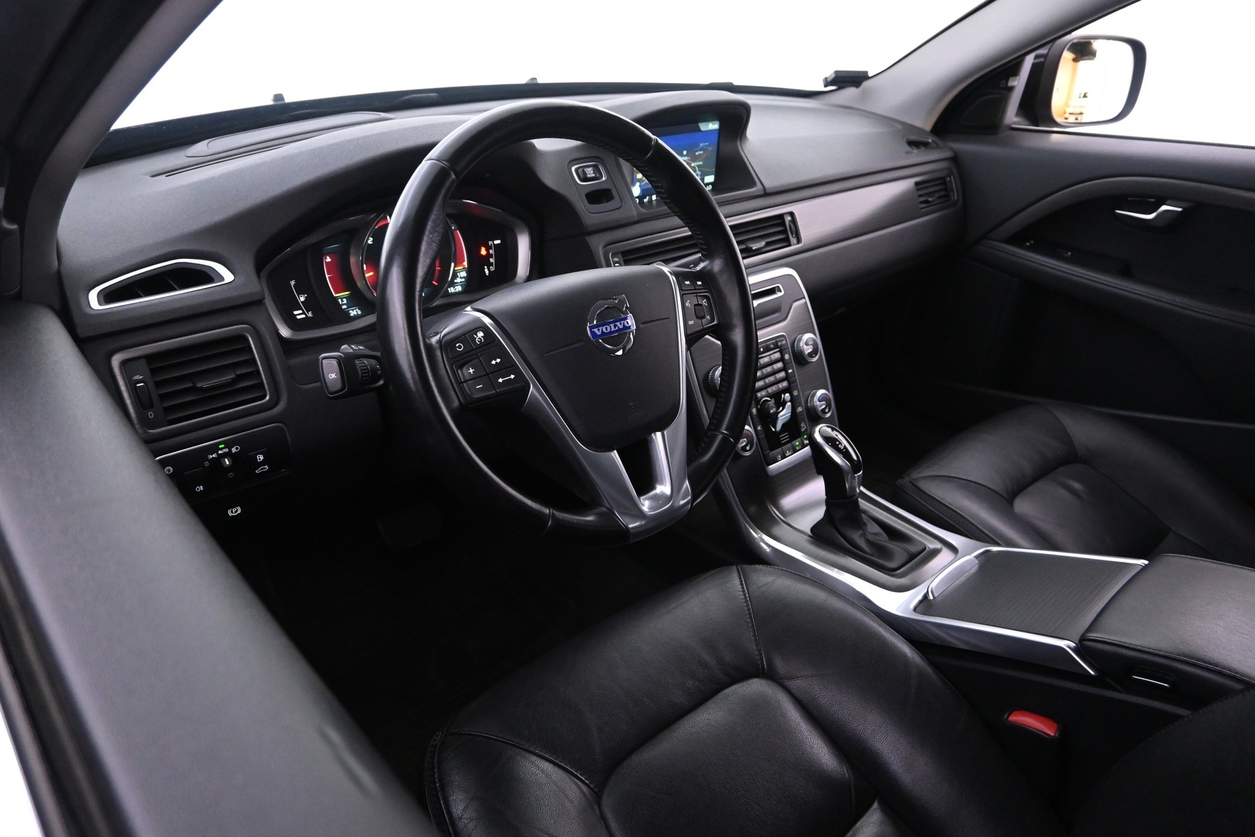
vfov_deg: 53.1
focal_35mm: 24
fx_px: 837
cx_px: 628
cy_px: 418
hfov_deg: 73.7
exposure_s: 1/30
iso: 3200
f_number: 3.5
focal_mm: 16
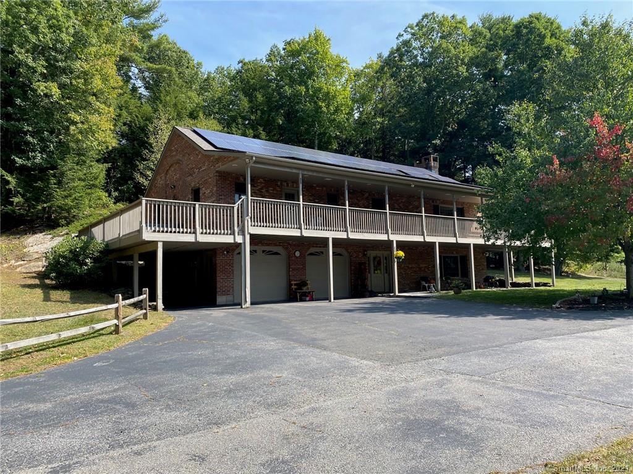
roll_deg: +0.9
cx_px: 316
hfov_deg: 67.3
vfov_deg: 53.1
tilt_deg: +8.6
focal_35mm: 26
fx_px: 475
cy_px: 237
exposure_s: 1/1043
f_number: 1.8
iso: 32
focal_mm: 4.25
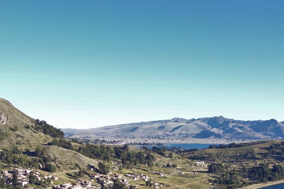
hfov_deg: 37.5
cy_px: 183
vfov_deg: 24.5
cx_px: 129
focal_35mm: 53
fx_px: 418
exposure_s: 1/160
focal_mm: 8.8
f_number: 5.6
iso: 125
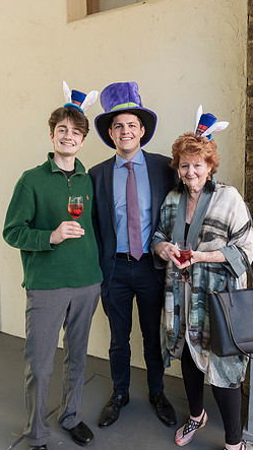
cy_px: 227
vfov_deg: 59.5
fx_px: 394
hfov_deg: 35.6
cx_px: 139
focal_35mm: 33
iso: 400
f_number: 5
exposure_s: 1/100
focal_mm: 31
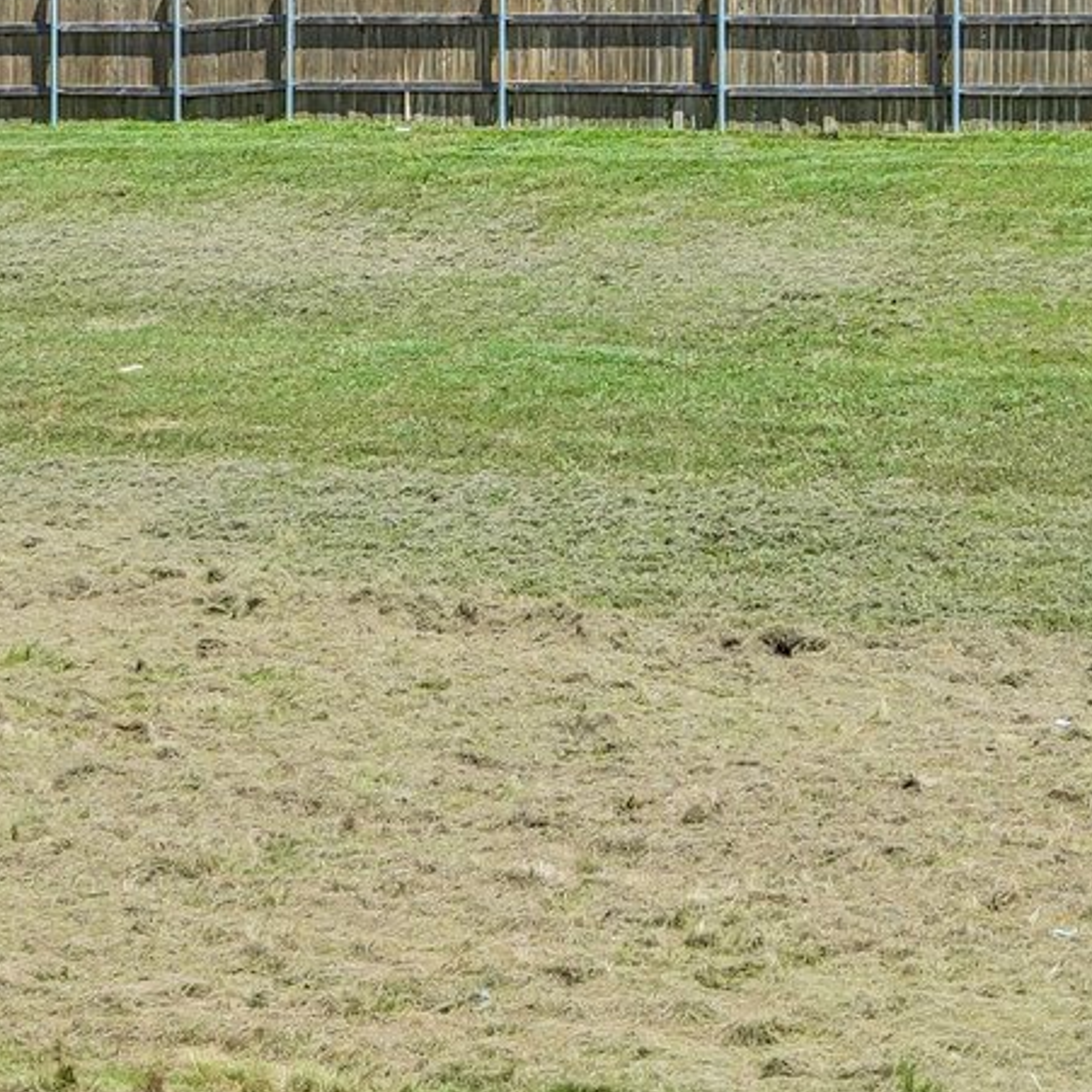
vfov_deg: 12.4
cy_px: 1
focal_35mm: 139
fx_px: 4961
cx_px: 915
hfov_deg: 12.5
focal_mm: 24
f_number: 6.7
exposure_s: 1/500
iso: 100
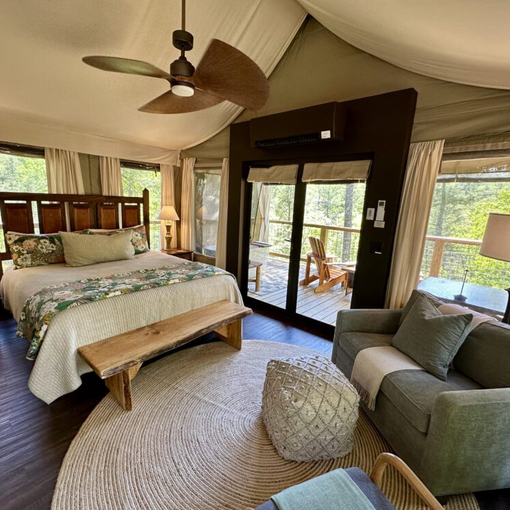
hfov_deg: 83.9
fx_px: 283
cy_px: 259
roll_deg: -2.9
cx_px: 246
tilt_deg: -11.8
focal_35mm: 17
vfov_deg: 84.0
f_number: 2.2
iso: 160
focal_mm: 2.22
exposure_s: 1/120
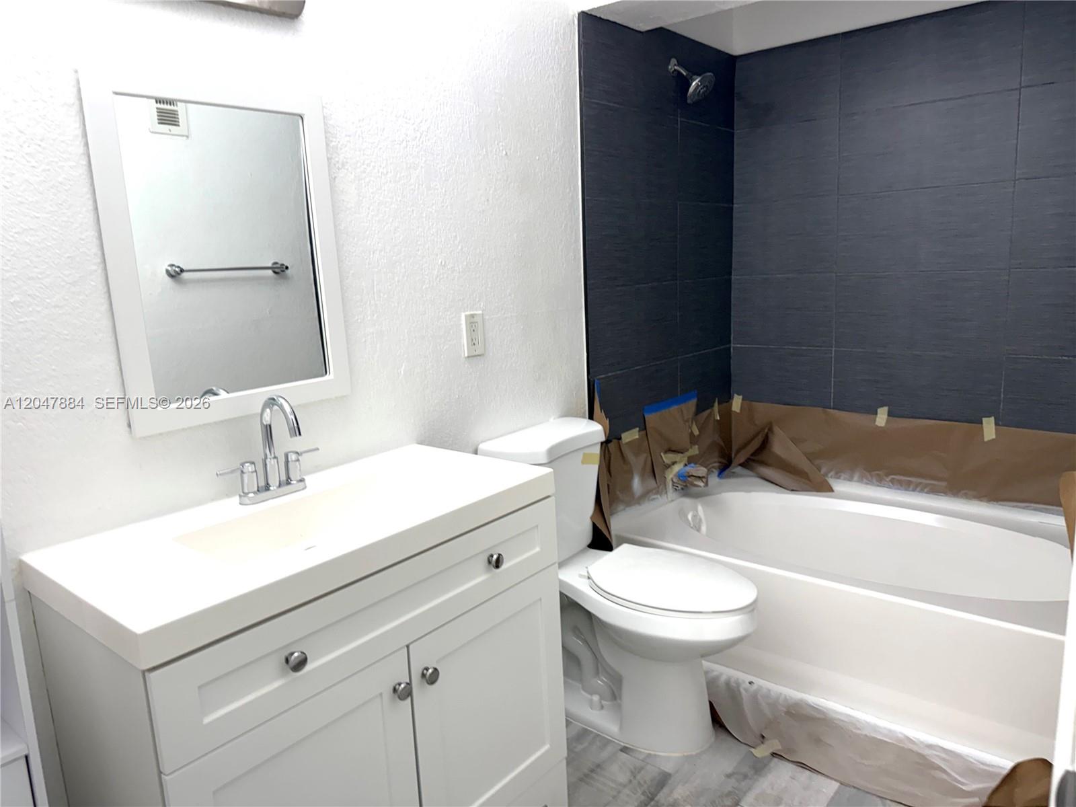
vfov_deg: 56.8
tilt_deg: -8.0
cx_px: 538
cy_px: 404
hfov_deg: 71.6
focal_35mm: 24
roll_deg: +3.9
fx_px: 746
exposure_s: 1/120
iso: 125
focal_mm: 6.76
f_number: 1.78
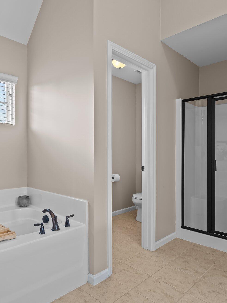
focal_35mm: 24
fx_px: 210
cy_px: 152
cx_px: 70
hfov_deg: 55.3
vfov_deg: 71.6
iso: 500
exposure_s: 1/1.25
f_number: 8
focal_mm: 16
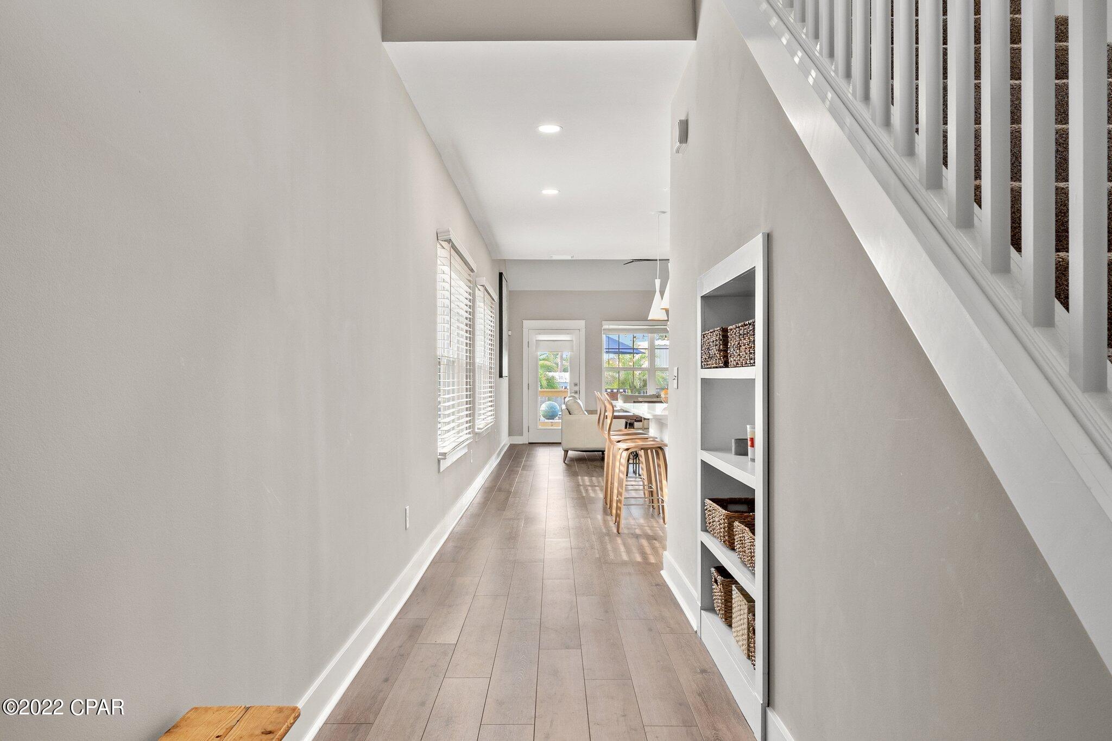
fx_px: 803
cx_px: 556
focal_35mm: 26
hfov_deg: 69.4
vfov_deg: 49.5
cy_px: 370
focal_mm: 17.4
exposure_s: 1/2
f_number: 8
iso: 400
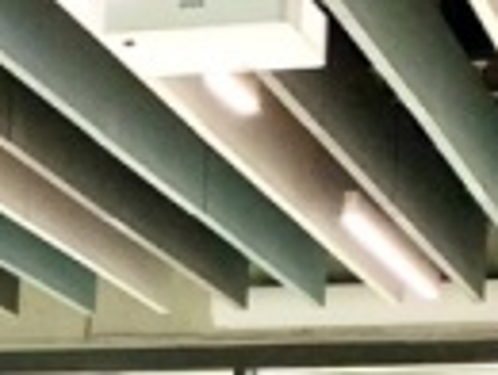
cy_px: 1064
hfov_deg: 9.8
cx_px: -73
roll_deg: -2.2
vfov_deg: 6.8
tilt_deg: -6.7
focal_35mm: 200
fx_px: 2883
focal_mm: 4.25
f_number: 1.8
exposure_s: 1/121
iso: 80
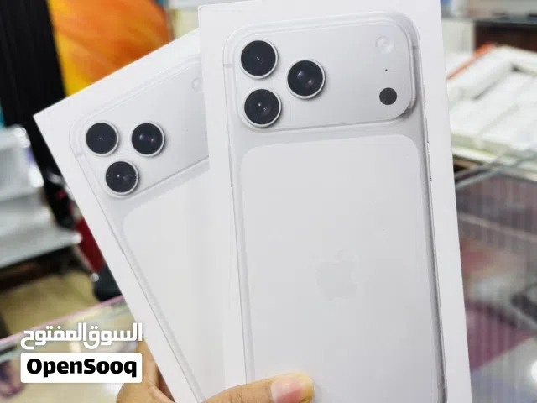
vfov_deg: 53.1
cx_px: 268
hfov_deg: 67.3
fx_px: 403
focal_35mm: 26
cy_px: 202
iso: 50
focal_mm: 5.96
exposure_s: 1/100
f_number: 1.6
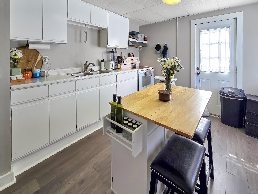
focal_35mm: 13
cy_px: 97
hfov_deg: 106.2
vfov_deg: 89.9
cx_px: 129
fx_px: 97
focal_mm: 2.2
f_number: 2.2
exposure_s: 1/90.1
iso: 64
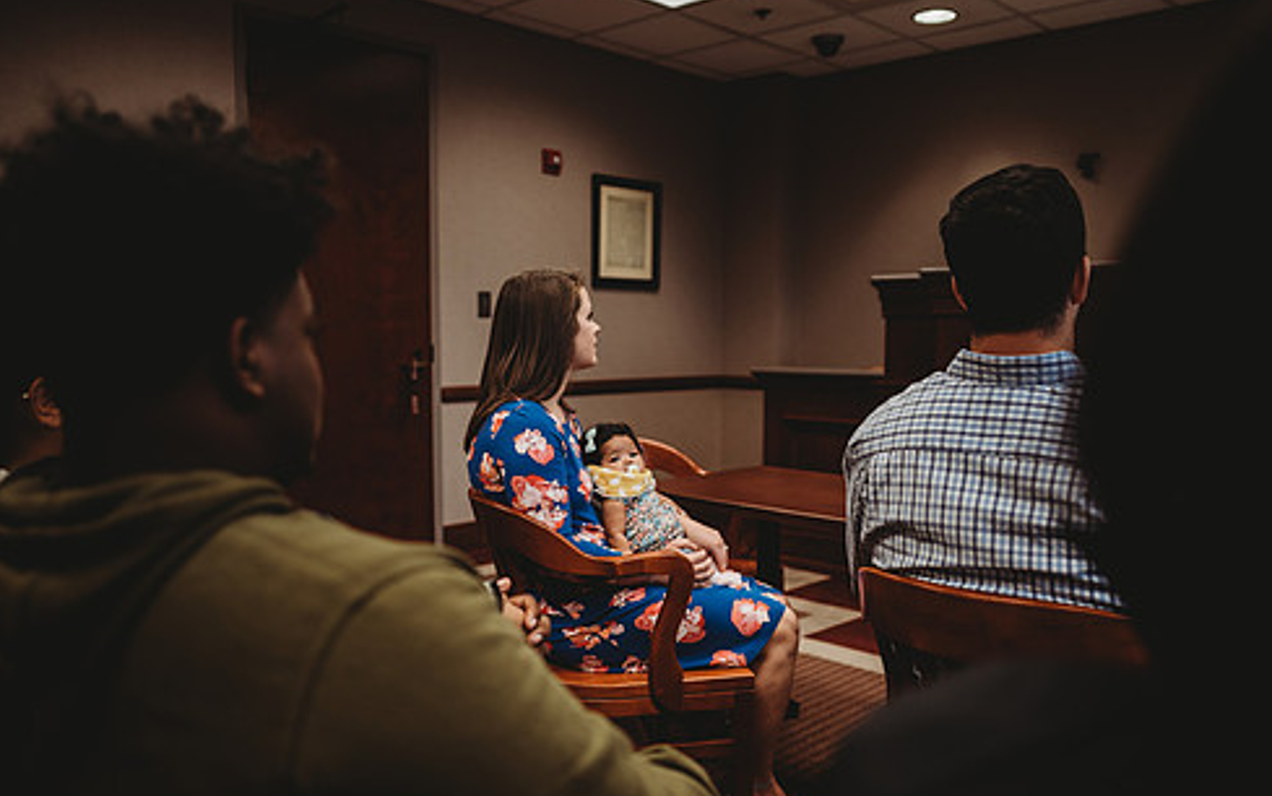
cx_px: 627
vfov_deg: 43.0
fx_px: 1006
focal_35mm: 29
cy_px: 464
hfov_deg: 64.6
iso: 500
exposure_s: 1/250
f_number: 2
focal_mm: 24
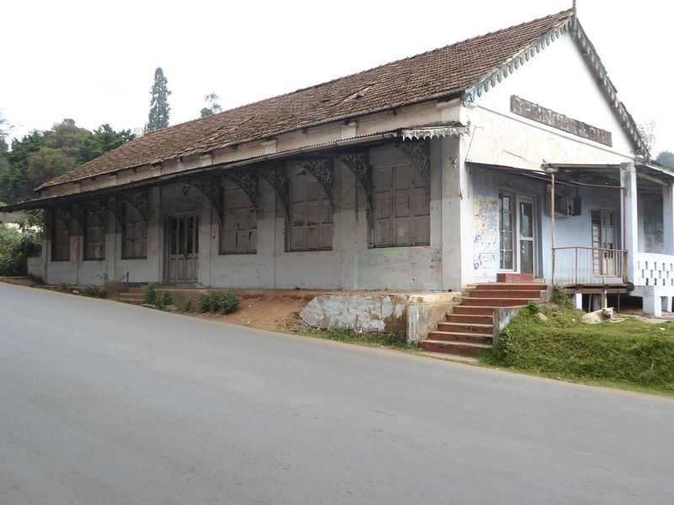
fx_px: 701
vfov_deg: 39.7
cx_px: 337
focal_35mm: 36
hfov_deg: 51.4
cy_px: 252
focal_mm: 6.3
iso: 80
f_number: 3.7
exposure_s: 1/200
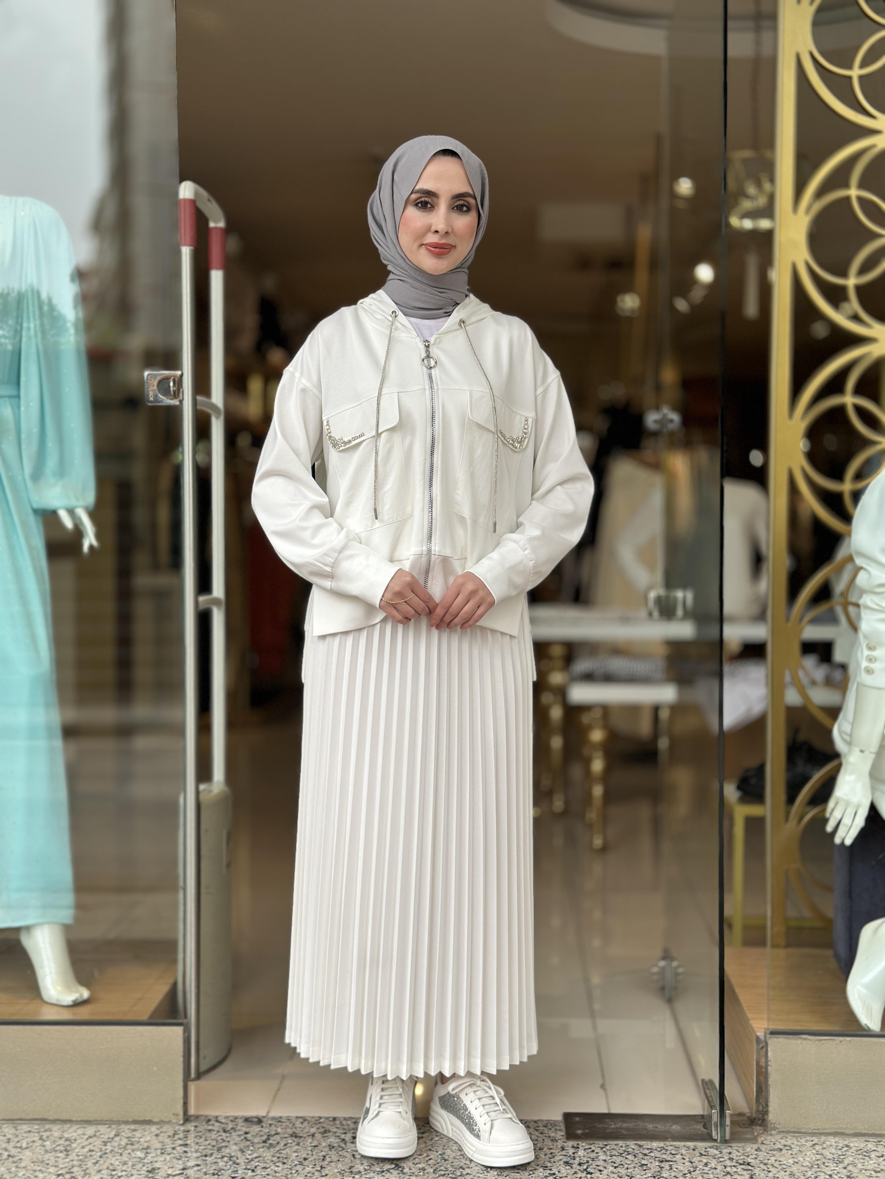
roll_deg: -0.3
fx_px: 1636
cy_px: 590
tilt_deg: -1.4
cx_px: 442
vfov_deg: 39.7
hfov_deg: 30.3
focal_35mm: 48
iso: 80
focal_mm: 6.86
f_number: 1.78
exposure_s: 1/535
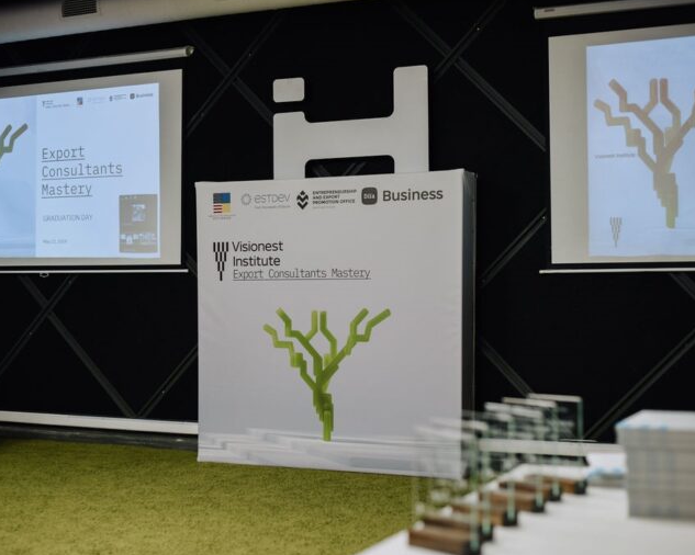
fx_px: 1172
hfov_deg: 33.0
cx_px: 328
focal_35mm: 57
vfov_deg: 26.7
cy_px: 278
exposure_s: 1/200
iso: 800
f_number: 2.2
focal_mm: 50
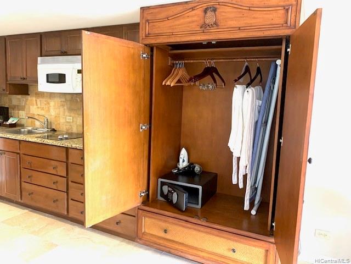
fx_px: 264
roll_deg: -3.3
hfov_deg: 67.3
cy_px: 132
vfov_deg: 53.1
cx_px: 176
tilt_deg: -5.8
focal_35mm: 26
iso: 320
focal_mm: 4.25
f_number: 1.8
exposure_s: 1/60
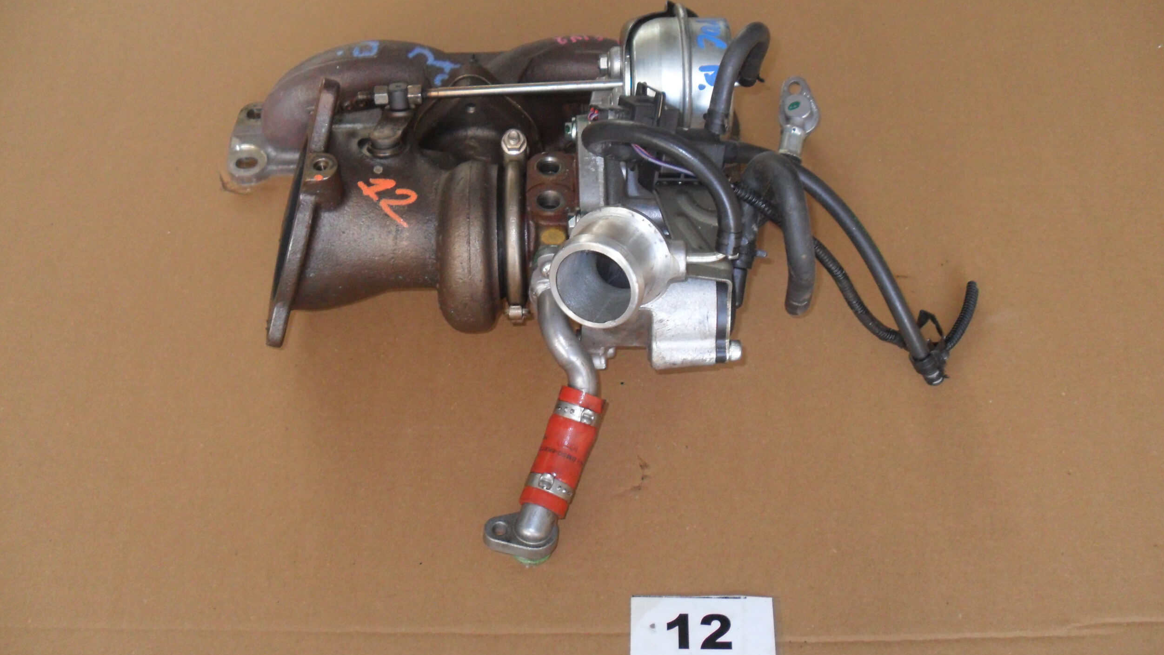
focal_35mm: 39
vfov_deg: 30.4
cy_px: 364
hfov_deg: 51.6
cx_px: 580
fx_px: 1204
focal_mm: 6.3
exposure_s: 1/45
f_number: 3
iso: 200
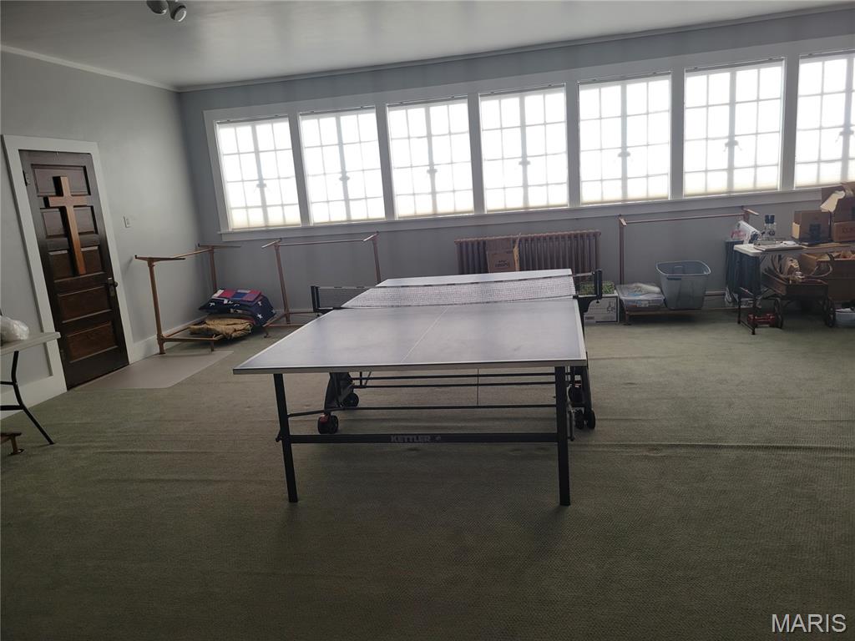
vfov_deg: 53.1
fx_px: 642
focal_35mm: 26
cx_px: 428
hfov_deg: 67.3
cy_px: 320
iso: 40
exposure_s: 1/487
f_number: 1.8
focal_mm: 5.4
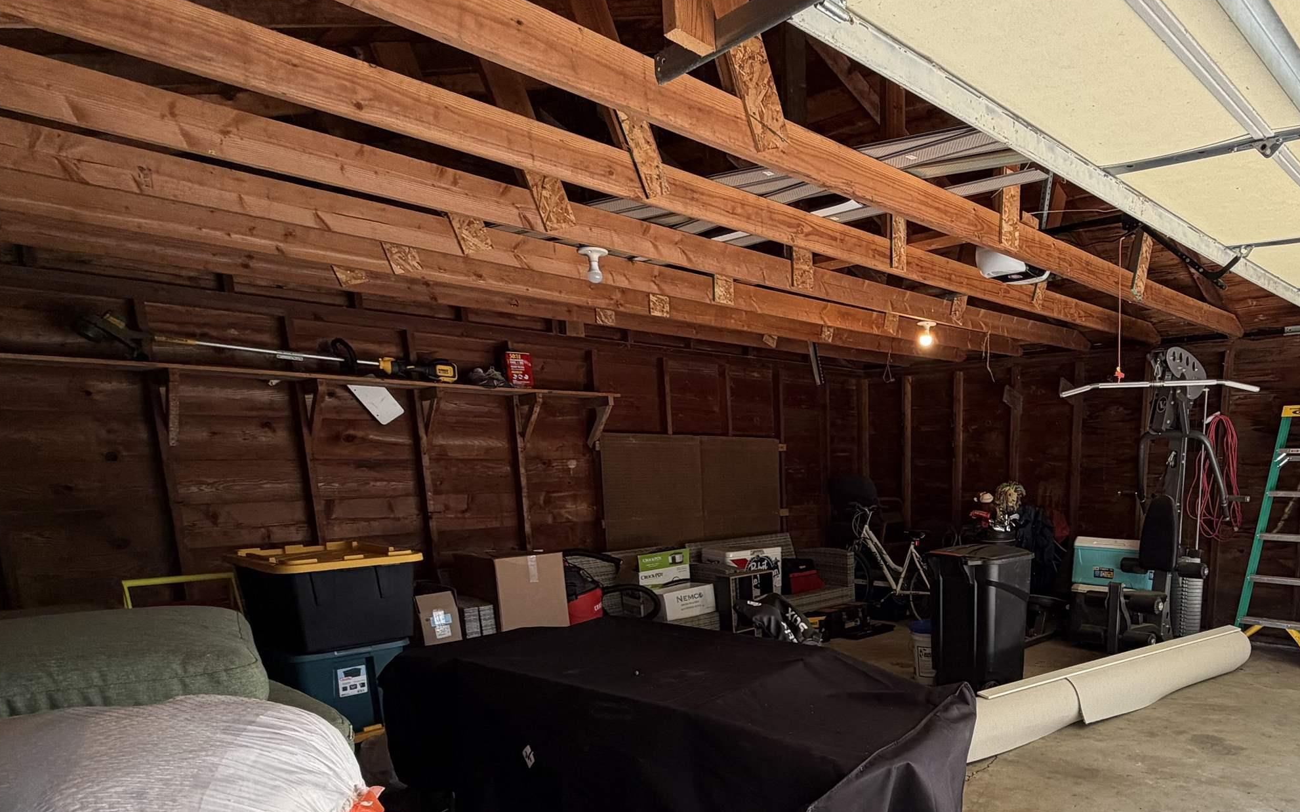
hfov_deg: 73.9
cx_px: 904
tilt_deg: -9.5
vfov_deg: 50.8
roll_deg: +1.1
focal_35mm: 23
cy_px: 609
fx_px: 815
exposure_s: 1/121
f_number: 2.2
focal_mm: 2.22
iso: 100
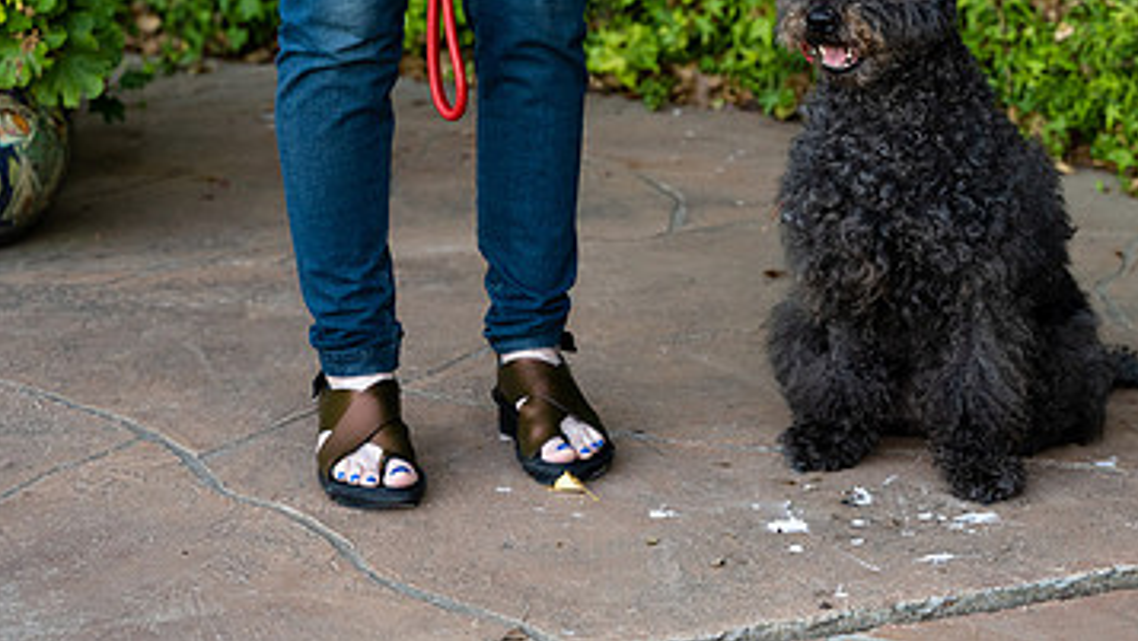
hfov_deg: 24.6
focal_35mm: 85
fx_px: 2565
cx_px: 893
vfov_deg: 14.1
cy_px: 27
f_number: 4
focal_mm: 50
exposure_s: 1/320
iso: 800
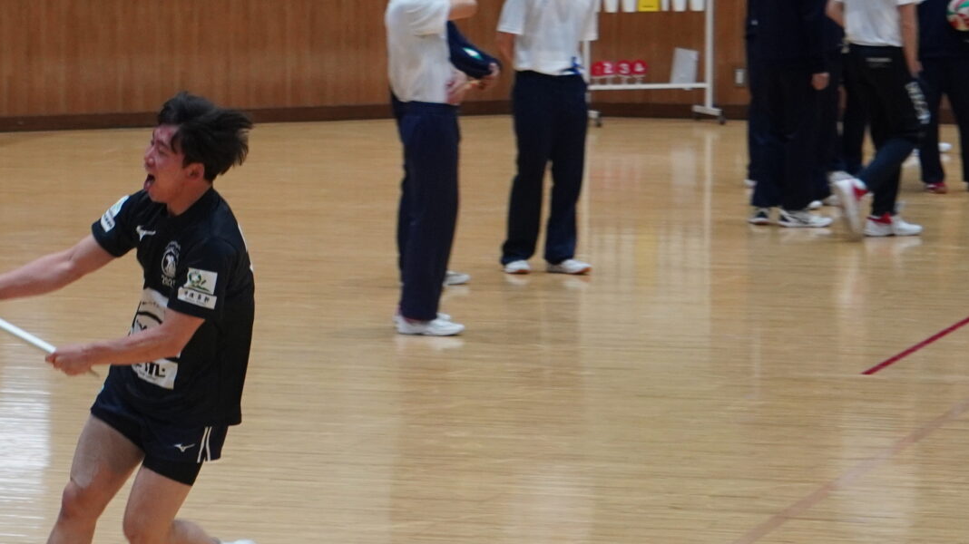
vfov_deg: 5.9
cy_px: 215
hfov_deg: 10.4
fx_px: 5324
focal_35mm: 207
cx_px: 131
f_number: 4.5
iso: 1000
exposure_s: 1/160
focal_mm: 55
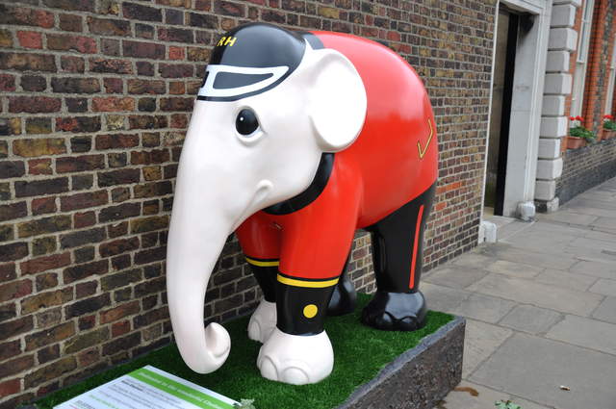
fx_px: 615
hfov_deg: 53.2
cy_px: 204
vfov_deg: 36.8
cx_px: 308
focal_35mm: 36
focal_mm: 24
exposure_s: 1/25
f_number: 3.8
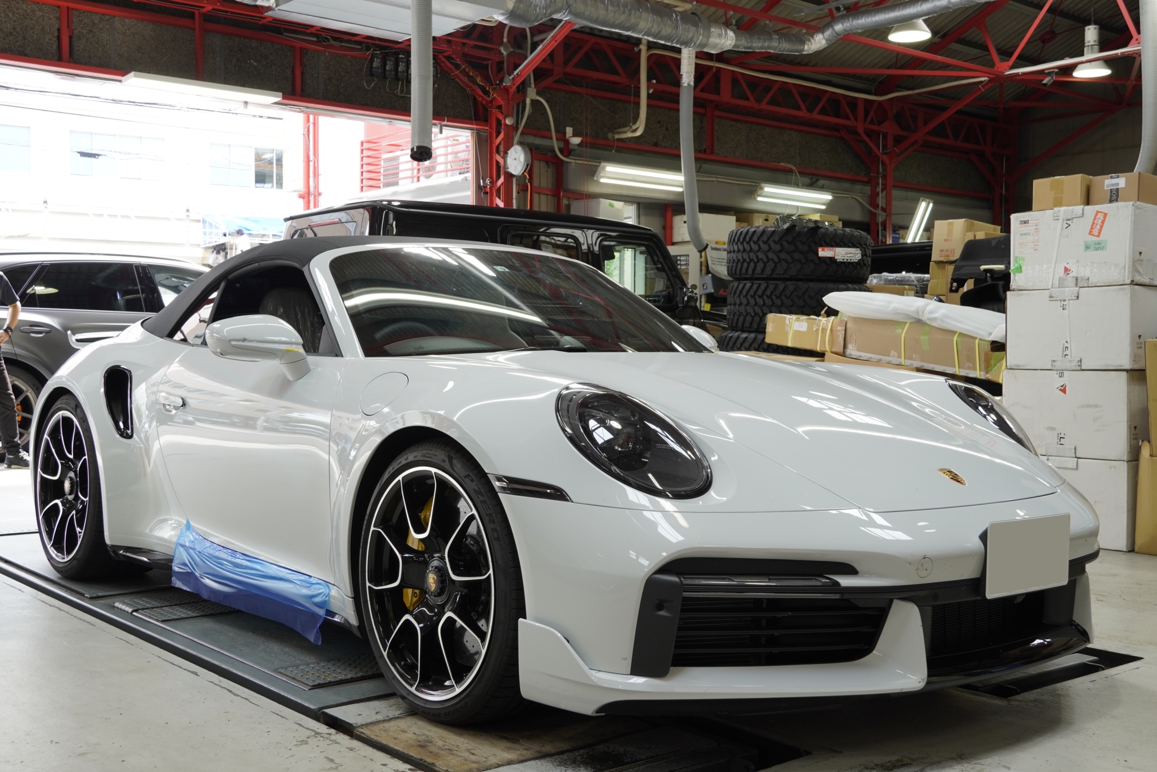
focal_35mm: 40
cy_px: 386
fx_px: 1302
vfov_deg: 33.0
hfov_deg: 47.9
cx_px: 578
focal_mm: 27
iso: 320
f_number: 6.3
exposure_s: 1/50
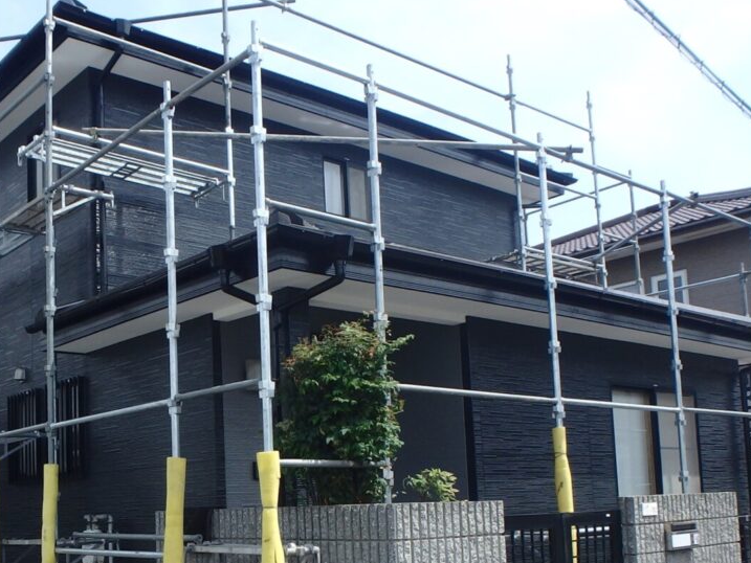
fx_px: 651
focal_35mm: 30
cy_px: 328
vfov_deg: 46.6
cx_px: 312
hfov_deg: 59.6
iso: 125
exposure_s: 1/800
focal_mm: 3.7
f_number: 3.5
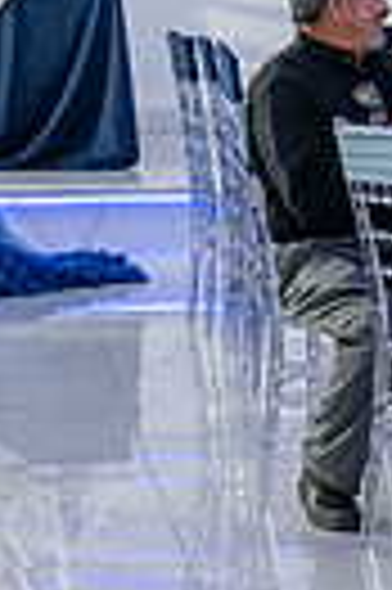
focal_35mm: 230
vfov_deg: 8.8
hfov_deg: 5.7
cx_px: -649
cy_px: -218
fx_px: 3766
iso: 400
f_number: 4.5
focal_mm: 52
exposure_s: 1/200
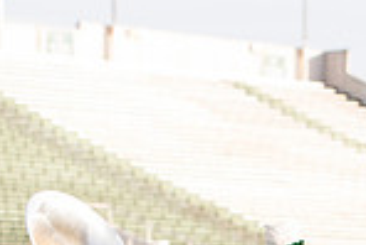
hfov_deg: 7.5
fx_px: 2788
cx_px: 396
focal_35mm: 274
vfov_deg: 5.0
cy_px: 429
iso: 320
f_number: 5
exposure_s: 1/640
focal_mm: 70
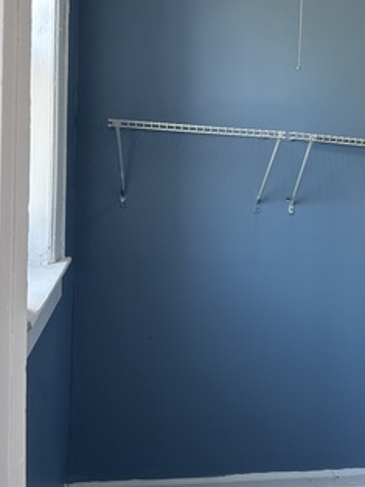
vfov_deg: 37.4
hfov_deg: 27.6
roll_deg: -3.9
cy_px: 204
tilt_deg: -4.1
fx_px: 718
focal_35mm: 51
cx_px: 323
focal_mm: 6.86
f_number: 1.78
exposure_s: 1/121
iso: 100
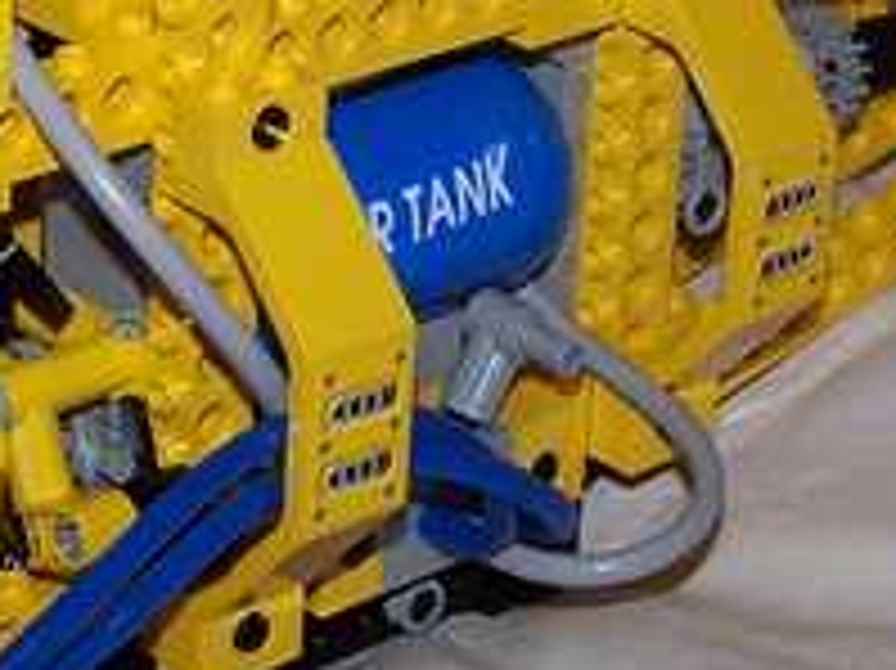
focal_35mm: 153
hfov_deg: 12.9
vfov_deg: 9.7
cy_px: 198
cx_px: 455
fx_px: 3958
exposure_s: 1/60
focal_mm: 6.3
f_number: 2.8
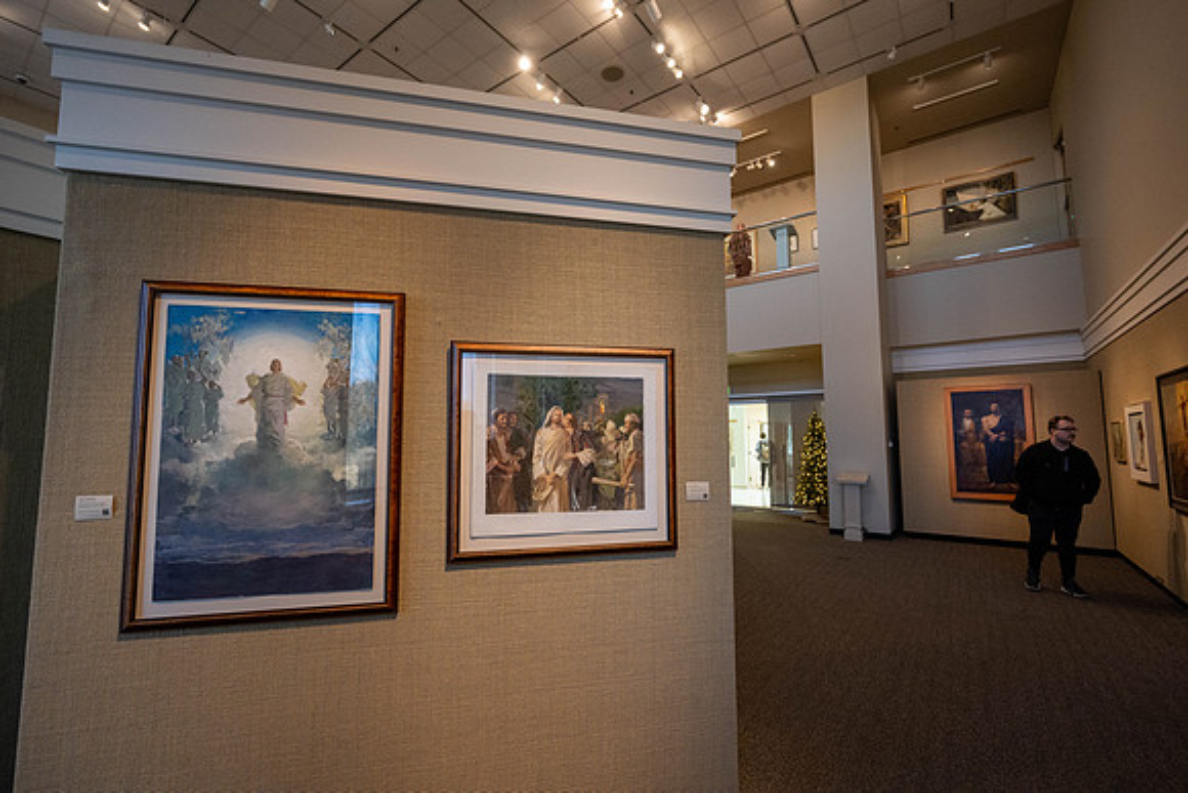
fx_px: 512
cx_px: 594
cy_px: 396
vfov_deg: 75.5
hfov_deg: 98.5
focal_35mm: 16
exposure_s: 1/200
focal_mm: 15.5
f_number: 4
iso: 3200
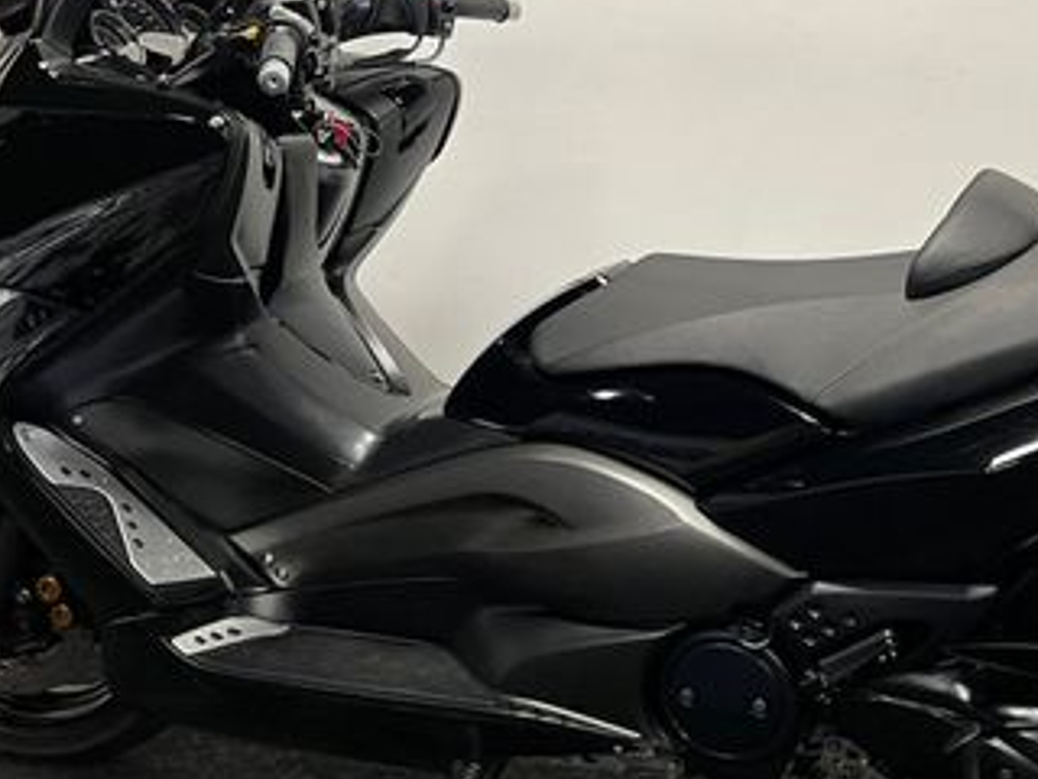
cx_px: 717
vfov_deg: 28.0
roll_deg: -3.1
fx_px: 1559
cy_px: 370
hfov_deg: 36.3
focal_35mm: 52
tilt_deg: -8.6
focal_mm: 5.1
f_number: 1.6
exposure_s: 1/50
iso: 100
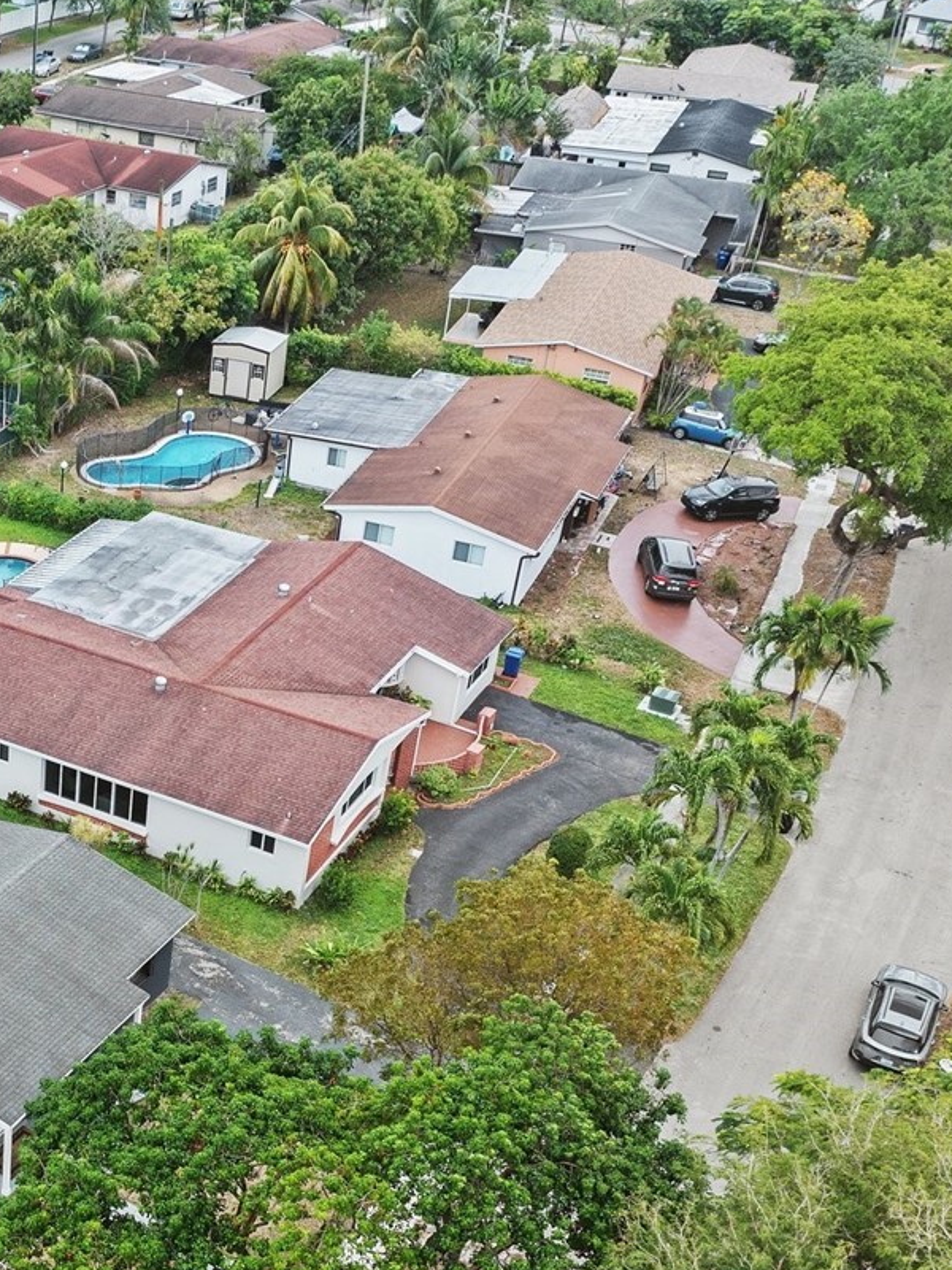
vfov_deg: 38.7
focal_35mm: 48
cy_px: 943
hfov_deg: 27.9
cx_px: -66
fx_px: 1760
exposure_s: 1/400
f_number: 2.8
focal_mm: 12.29
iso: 100
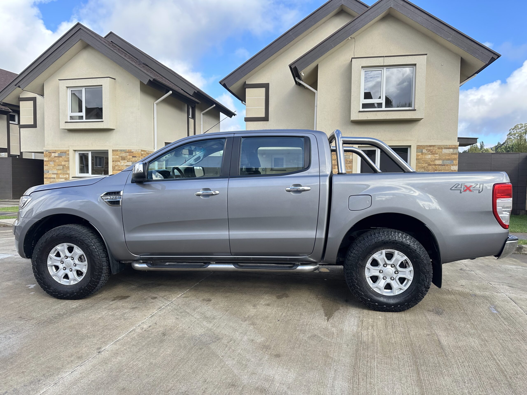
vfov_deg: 56.8
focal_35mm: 24
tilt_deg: -2.7
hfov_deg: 71.6
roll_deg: -0.9
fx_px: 365
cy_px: 198
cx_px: 264
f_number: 1.78
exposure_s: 1/943
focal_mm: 6.86
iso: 80
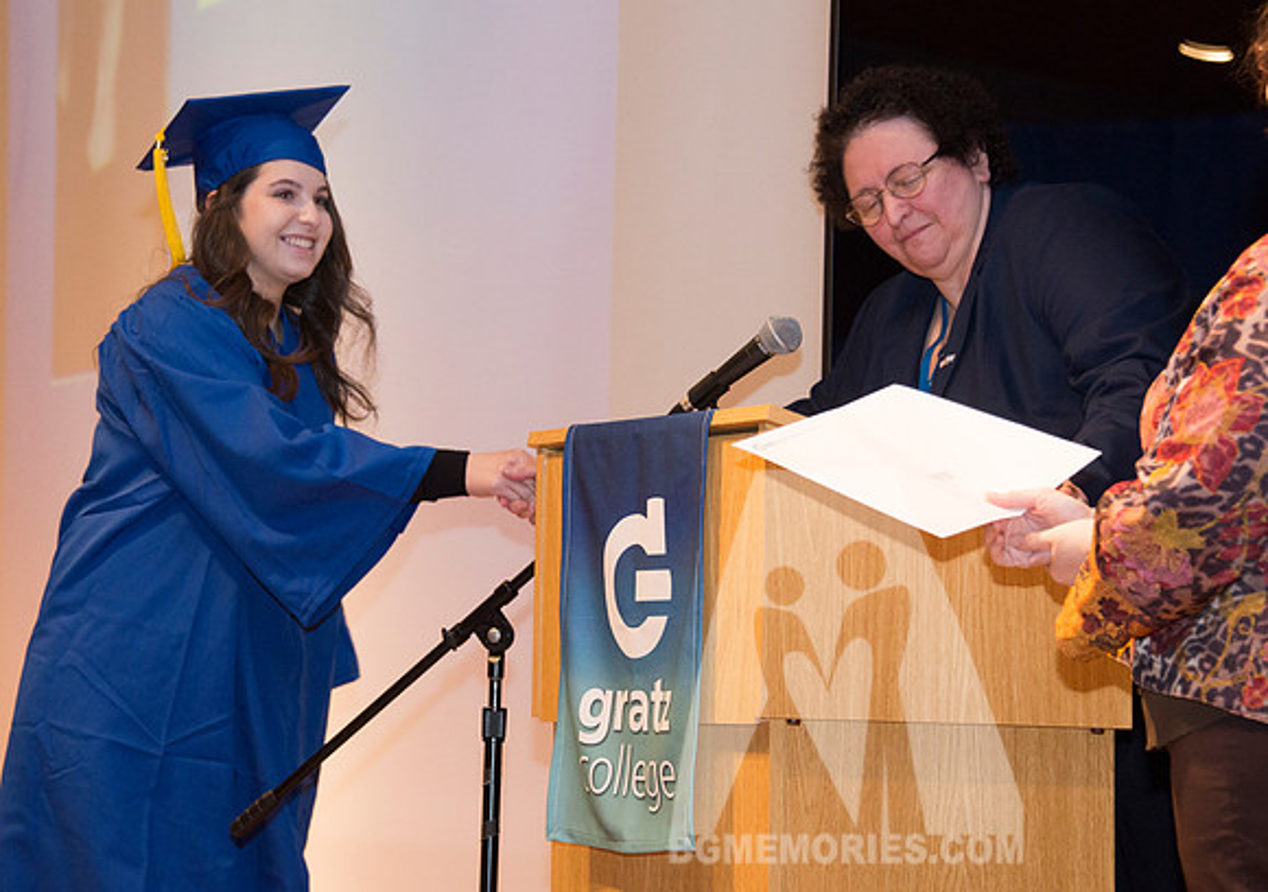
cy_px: 474
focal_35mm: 142
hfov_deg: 14.2
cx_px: 570
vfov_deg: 10.0
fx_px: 5092
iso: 2000
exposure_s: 1/80
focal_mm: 112
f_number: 5.3
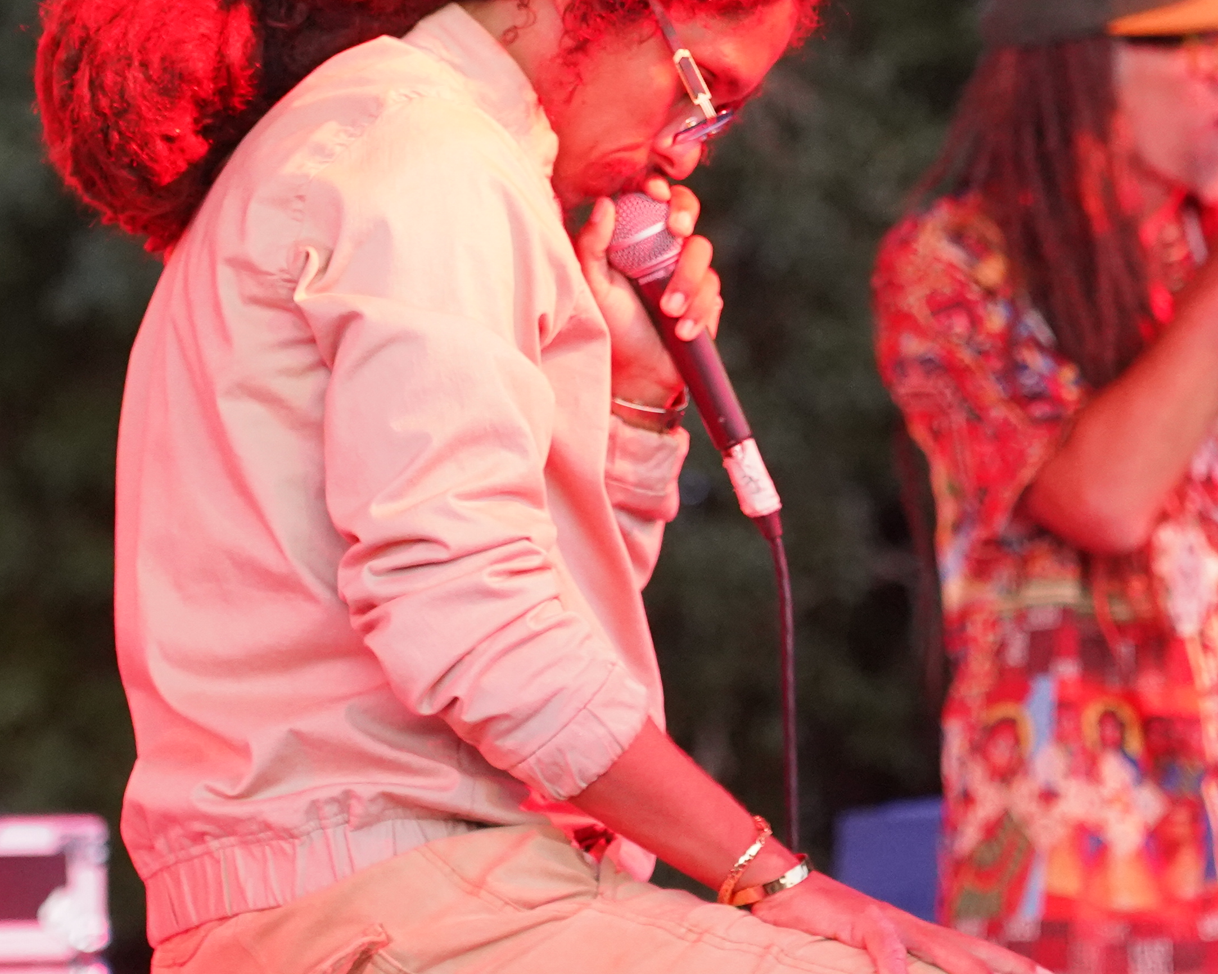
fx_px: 9842
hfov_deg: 7.1
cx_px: 628
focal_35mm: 273
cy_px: 40
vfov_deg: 5.7
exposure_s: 1/160
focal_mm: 105
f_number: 4
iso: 5000
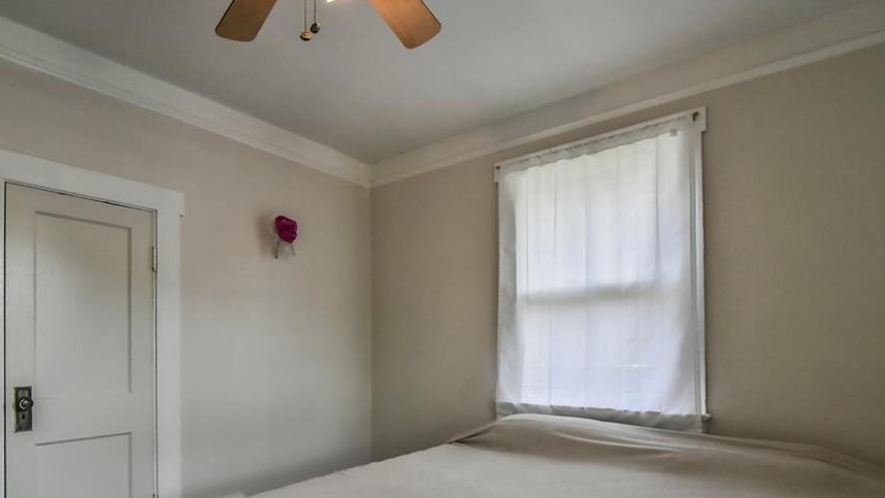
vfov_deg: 54.4
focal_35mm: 20
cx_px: 390
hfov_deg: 86.2
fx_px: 469
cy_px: 345
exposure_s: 1/250
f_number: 16
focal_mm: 16
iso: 4000
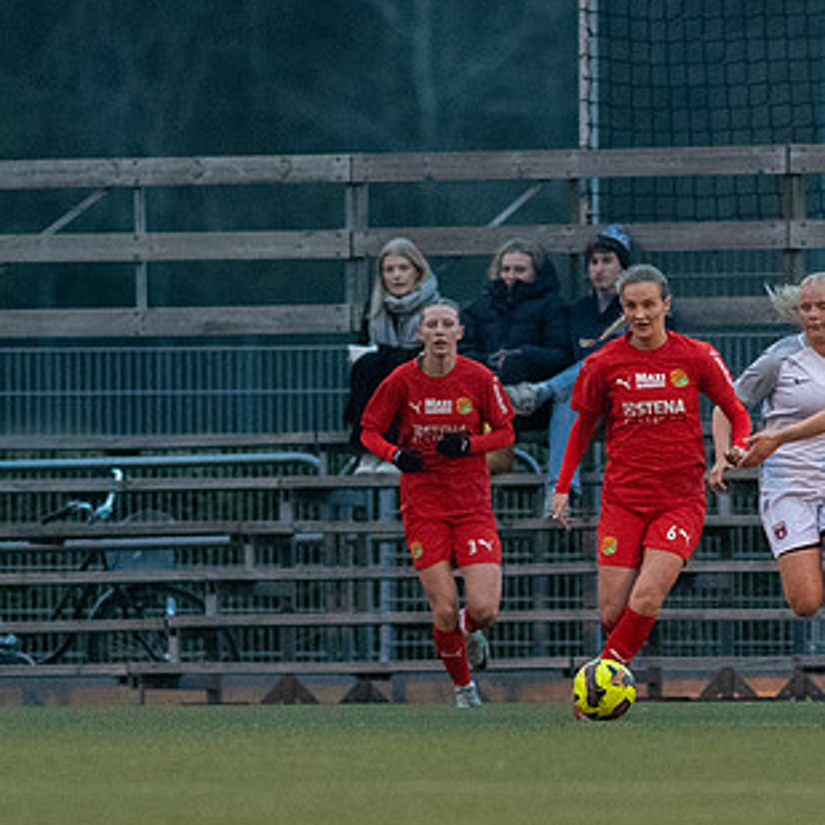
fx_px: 30280
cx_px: 632
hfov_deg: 1.6
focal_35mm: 1123
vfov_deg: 1.6
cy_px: 516
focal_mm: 300
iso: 4000
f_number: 3.2
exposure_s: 1/800
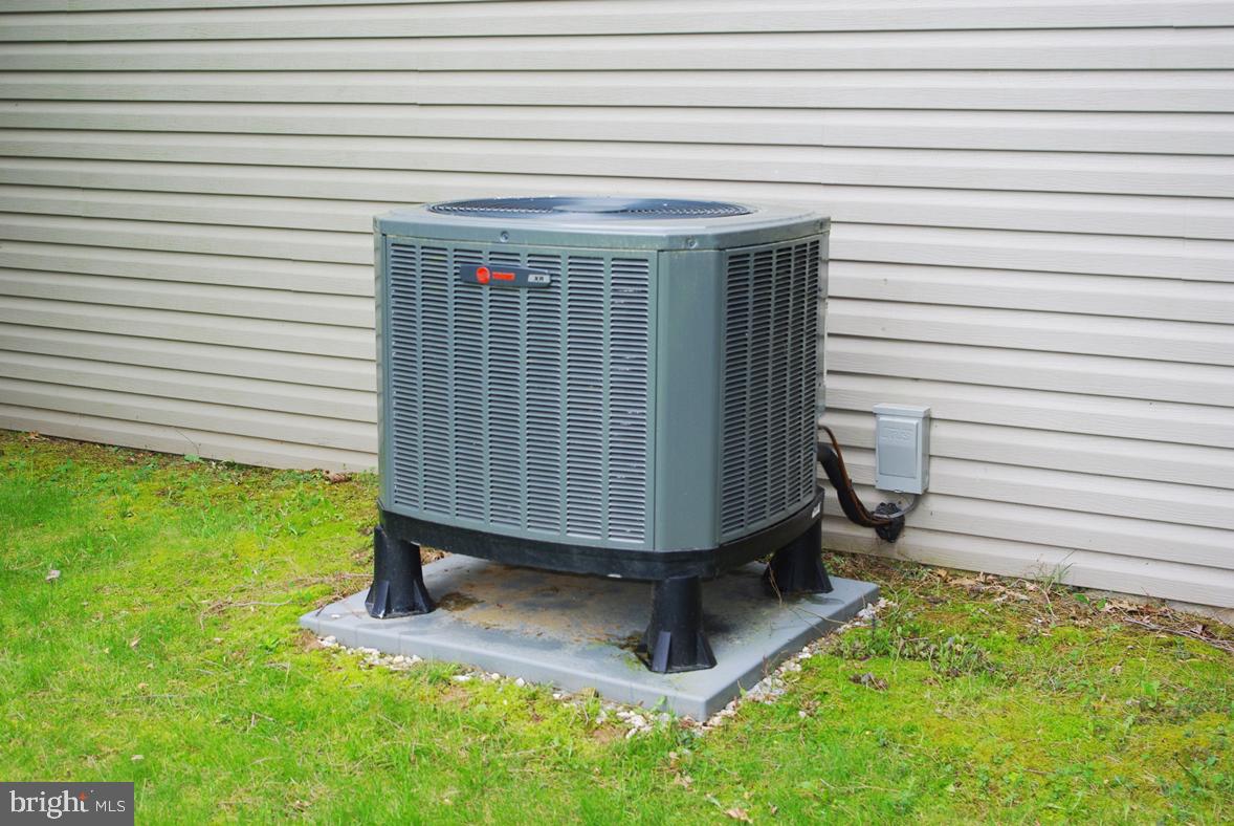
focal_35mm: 49
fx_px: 1681
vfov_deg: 27.6
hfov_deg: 40.3
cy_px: 413
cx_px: 617
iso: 100
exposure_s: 1/45
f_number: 4
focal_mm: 32.5
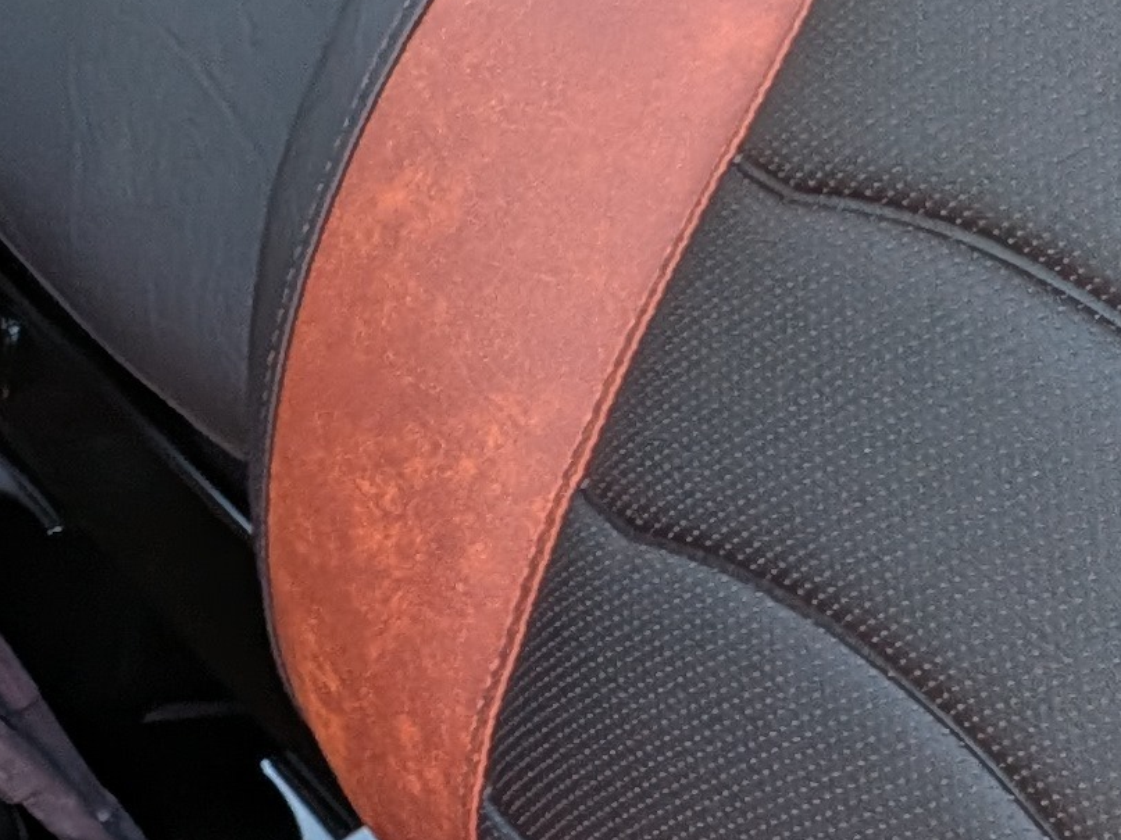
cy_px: 643
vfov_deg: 12.4
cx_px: -1135
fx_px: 3853
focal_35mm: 119
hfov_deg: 13.9
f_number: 1.7
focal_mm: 4.53
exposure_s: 1/135
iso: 38
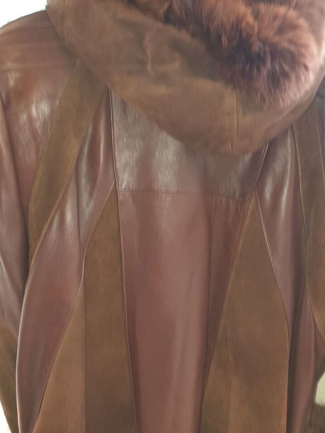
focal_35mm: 36
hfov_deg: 39.4
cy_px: 218
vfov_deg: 51.4
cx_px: 205
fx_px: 451
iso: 100
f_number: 2.4
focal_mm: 4.3
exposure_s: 1/50
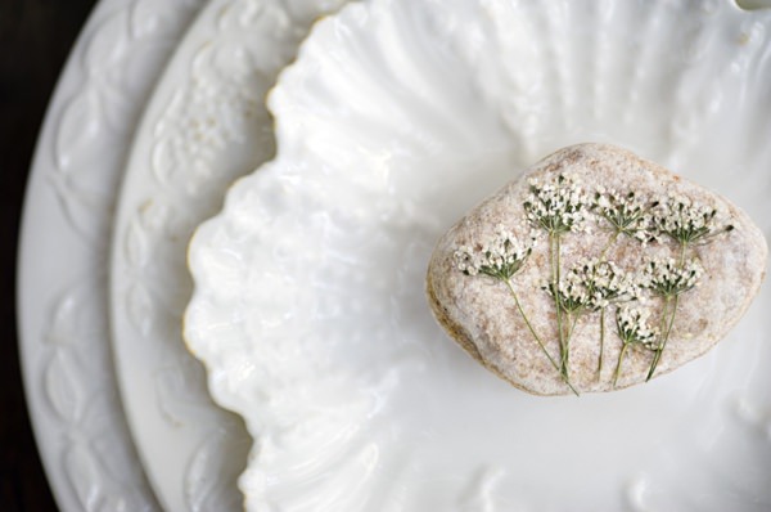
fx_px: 2245
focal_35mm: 105
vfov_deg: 13.0
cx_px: 386
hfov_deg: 19.5
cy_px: 256
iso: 320
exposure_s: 1/1600
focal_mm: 105
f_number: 3.3
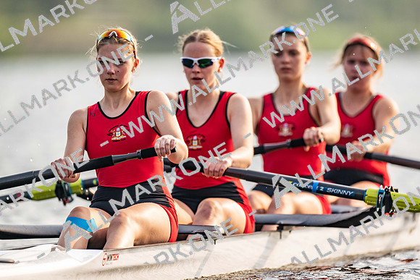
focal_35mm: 600
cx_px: 210
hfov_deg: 3.4
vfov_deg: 2.3
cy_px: 140
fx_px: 7001
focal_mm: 600
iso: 360
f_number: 4
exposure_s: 1/2500
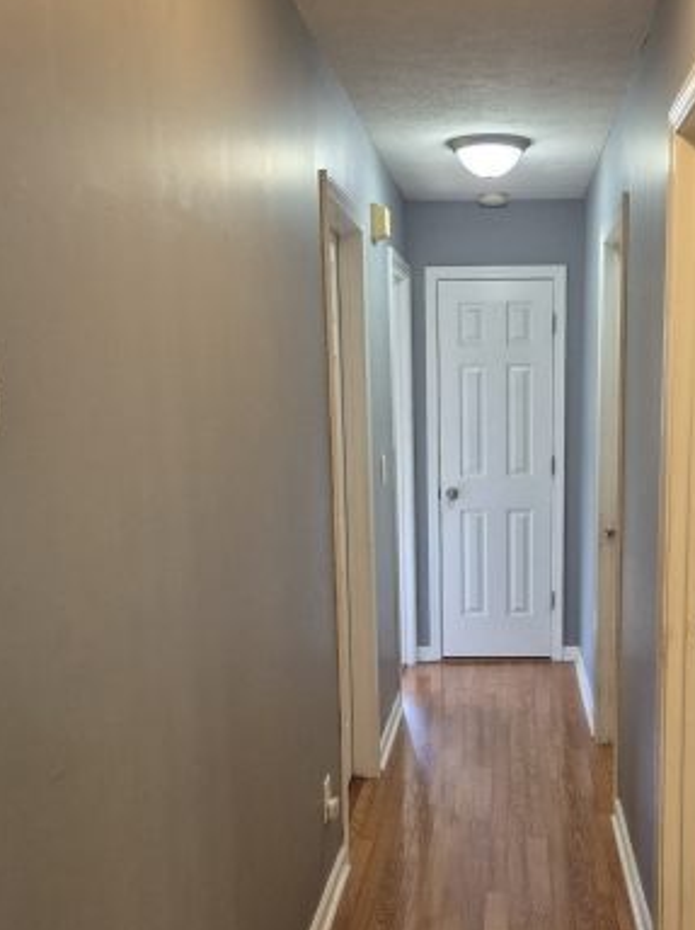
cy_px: 585
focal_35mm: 40
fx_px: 1073
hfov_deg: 35.4
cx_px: 477
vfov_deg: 46.4
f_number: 1.8
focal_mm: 5.4
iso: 320
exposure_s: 1/120
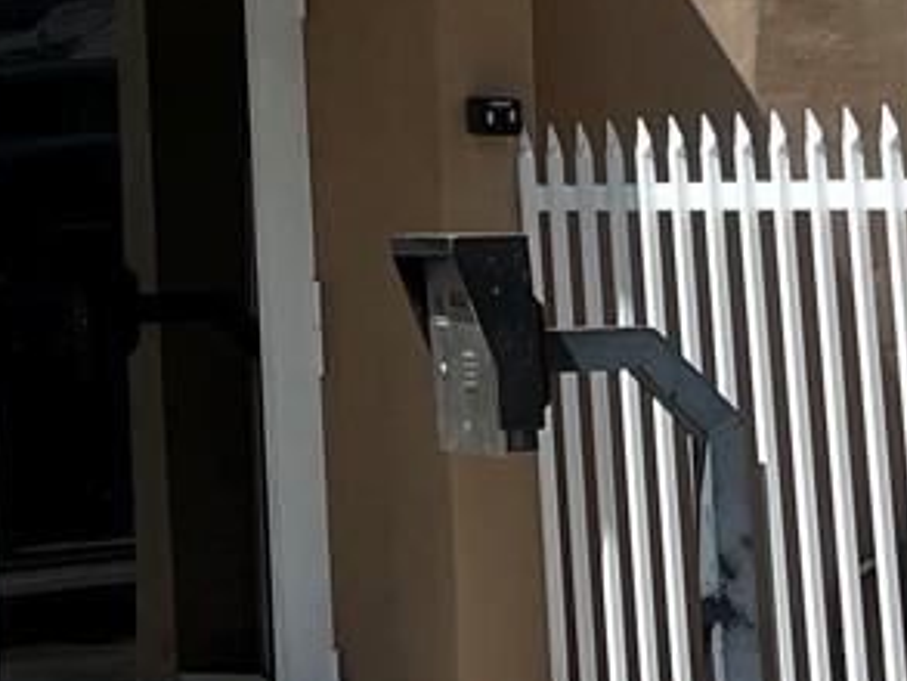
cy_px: -536
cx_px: -285
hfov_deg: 13.4
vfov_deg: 9.9
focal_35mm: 142
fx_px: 3722
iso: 50
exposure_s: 1/4854
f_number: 1.6
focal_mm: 5.1
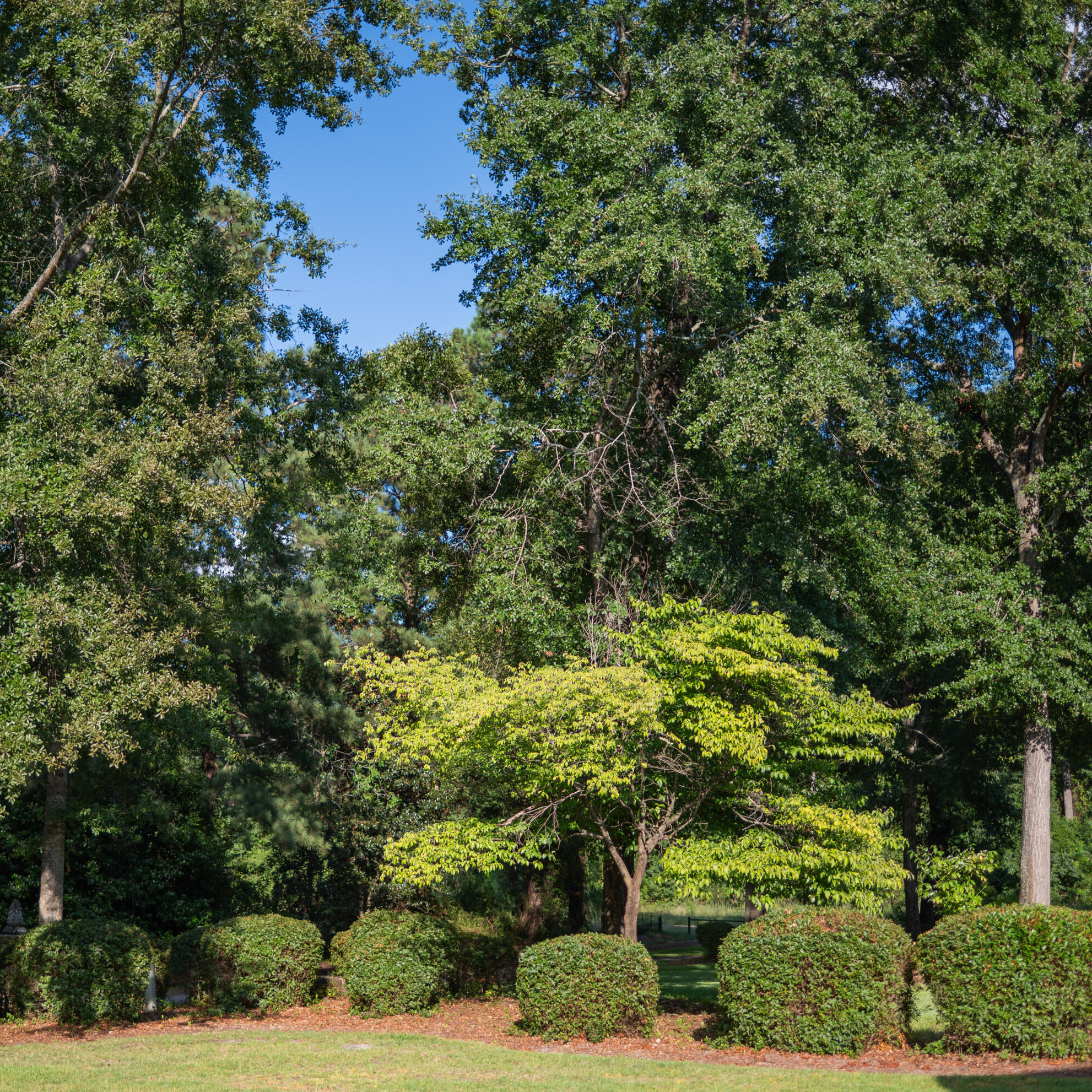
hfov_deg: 37.2
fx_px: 1606
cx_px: 380
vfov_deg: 37.6
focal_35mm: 45
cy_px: 546
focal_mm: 35
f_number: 2
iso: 160
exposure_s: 1/3200
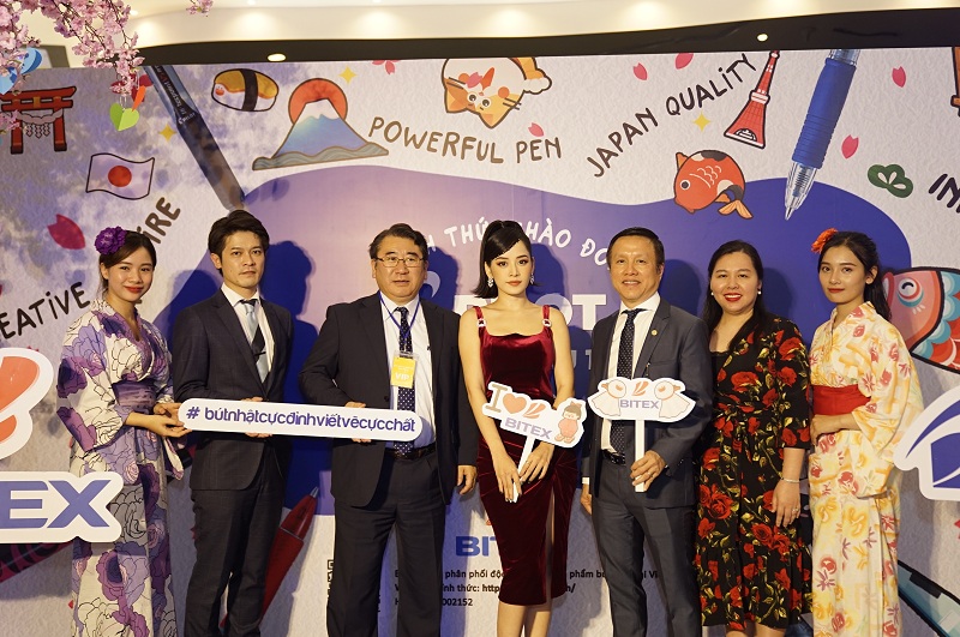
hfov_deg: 50.8
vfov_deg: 35.0
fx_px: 1012
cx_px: 480
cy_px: 318
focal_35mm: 38
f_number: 2.8
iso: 1000
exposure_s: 1/125
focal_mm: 38
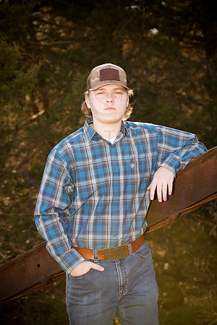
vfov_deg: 25.4
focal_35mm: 80
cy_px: 162
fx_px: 723
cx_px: 108
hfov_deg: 17.1
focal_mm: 80
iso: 800
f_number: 5
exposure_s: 1/1000
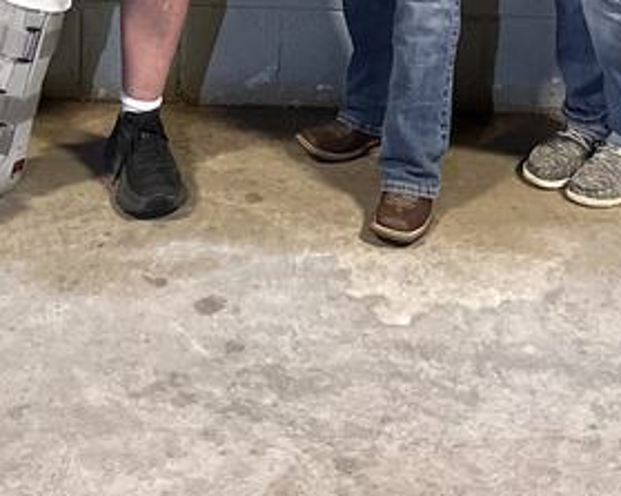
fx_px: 1562
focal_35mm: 85
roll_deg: -2.3
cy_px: -222
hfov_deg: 22.4
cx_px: 233
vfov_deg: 16.6
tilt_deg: -15.0
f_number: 1.6
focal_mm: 5.1
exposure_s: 1/30
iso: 640
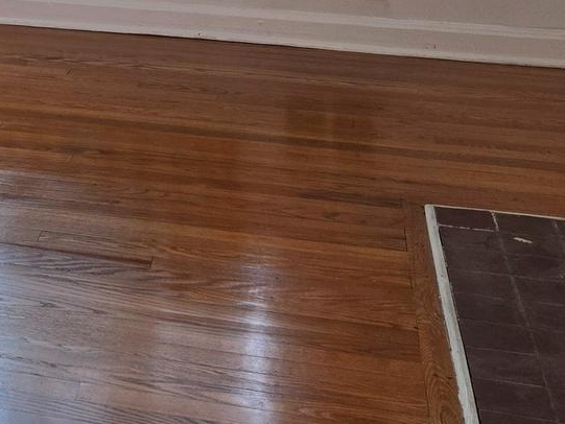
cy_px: -241
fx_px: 1420
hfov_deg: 20.5
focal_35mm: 87
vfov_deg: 15.5
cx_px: -178
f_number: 1.8
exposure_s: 1/120
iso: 100
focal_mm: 5.4
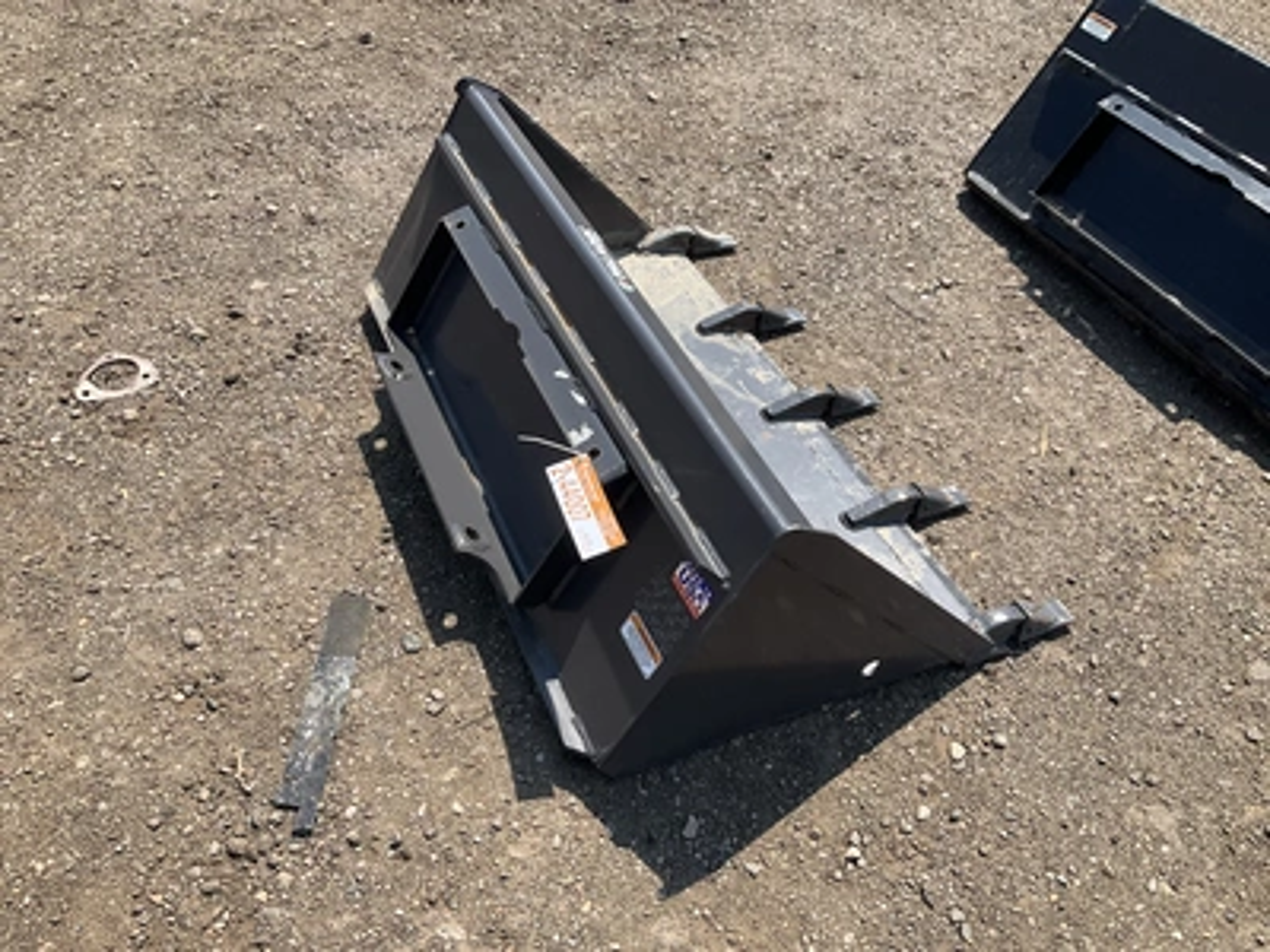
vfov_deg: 48.2
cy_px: 476
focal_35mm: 29
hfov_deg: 61.7
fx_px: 1064
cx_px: 635
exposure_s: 1/1144
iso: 25
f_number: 1.8
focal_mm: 3
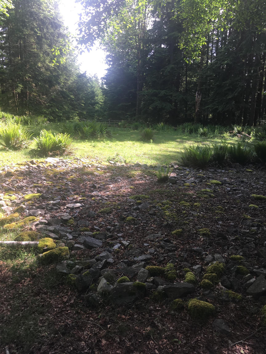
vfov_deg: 61.7
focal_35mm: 29
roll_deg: -0.5
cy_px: 177
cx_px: 133
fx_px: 297
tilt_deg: -14.9
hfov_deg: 48.2
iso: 25
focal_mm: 4.15
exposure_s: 1/167
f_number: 2.2
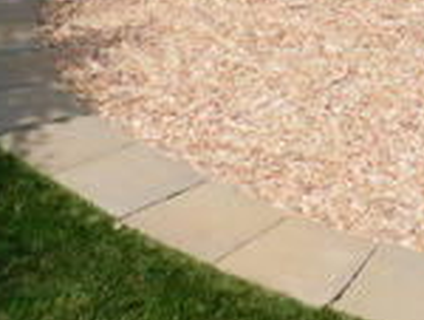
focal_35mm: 98
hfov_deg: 19.5
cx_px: 416
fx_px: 1202
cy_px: -178
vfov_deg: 14.1
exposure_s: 1/500
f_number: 6
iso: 125
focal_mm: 4
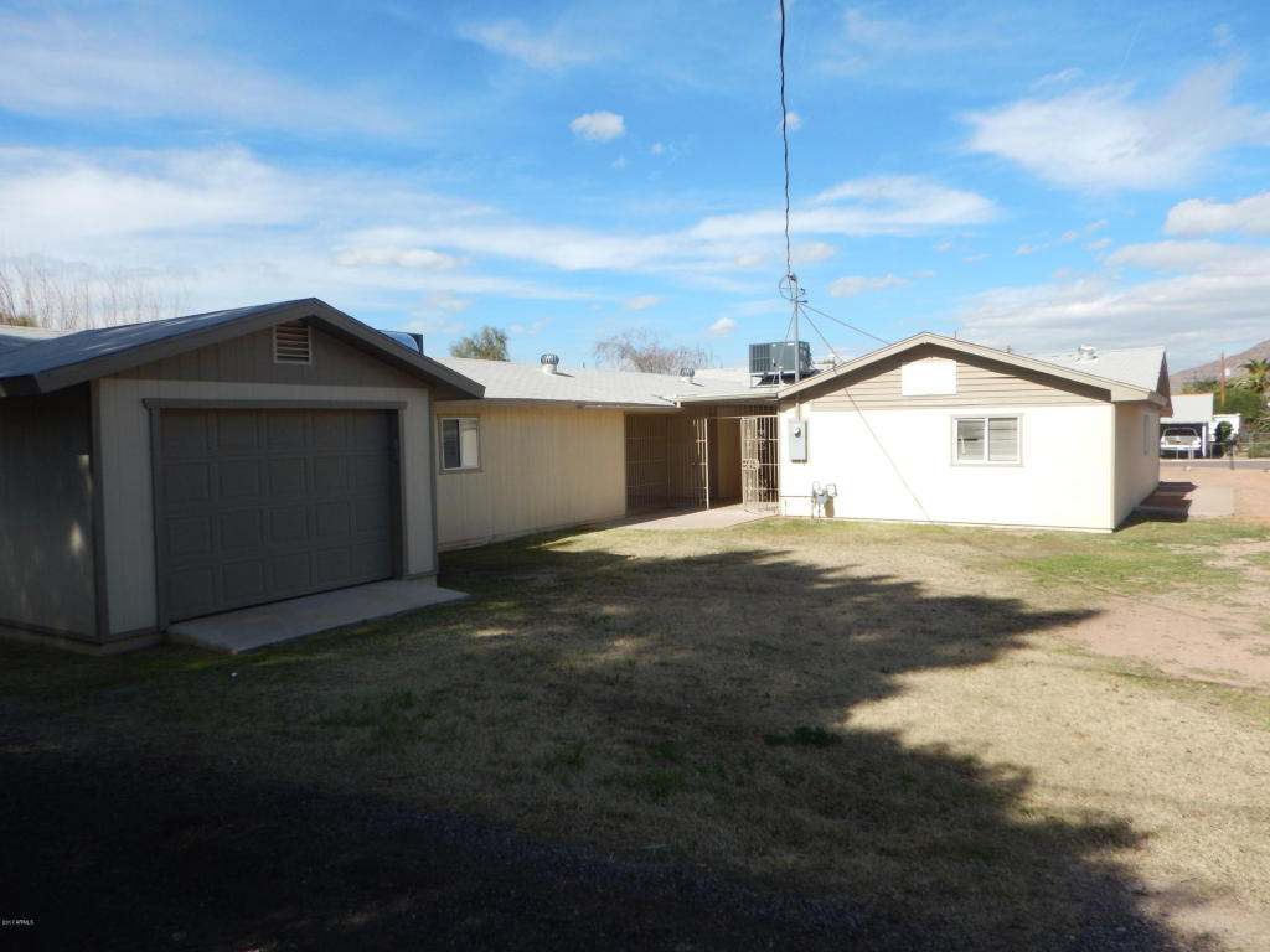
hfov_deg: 71.6
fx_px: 881
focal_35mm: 24
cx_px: 635
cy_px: 476
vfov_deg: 56.8
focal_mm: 4.3
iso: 125
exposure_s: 1/1000
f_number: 4.1
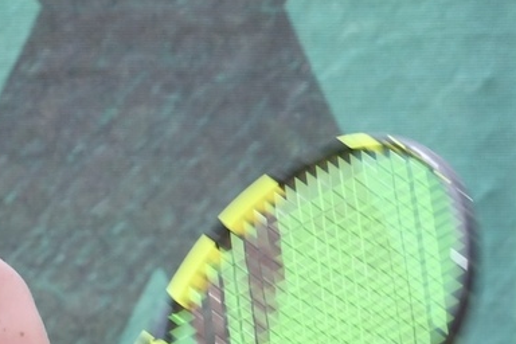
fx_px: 8571
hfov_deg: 3.4
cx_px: -20
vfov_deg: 2.3
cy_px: 390
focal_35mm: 598
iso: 640
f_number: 8
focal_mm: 160
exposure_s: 1/1000
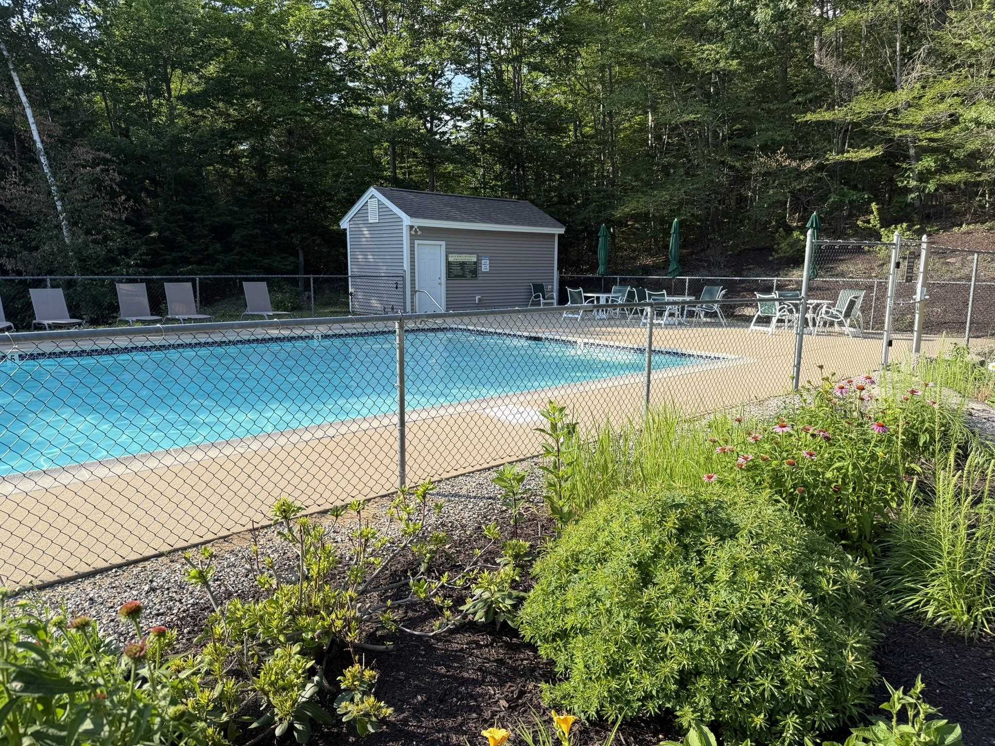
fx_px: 690
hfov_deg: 71.6
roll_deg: -0.2
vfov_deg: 56.8
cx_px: 498
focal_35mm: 24
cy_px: 373
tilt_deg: -9.2
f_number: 1.78
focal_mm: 6.76
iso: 80
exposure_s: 1/1949
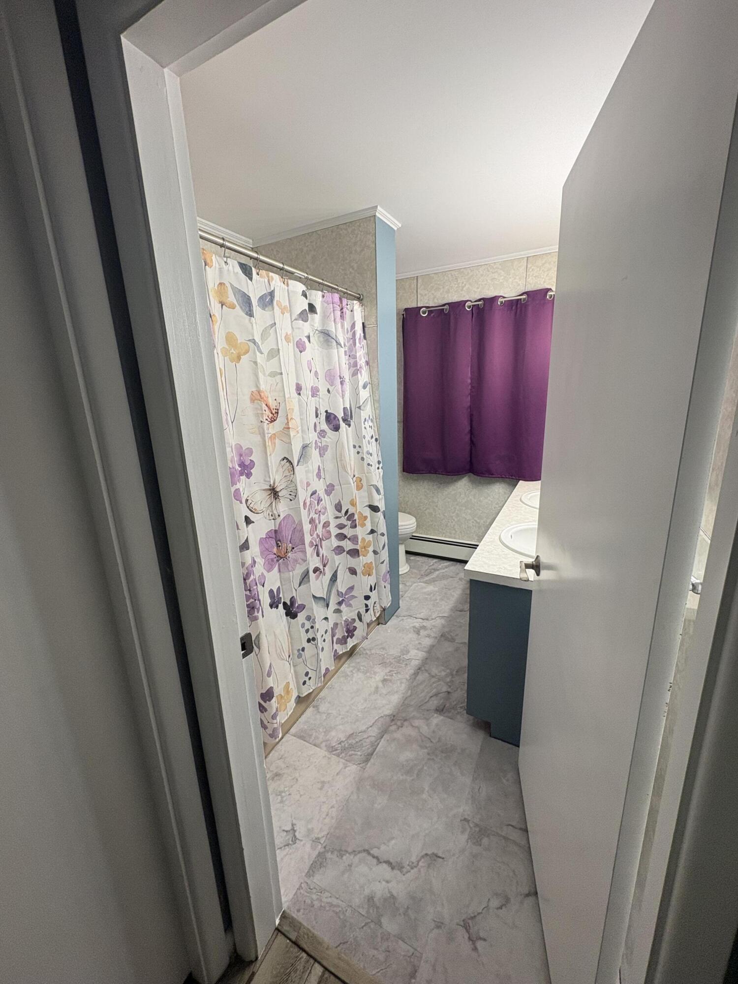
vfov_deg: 102.1
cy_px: 492
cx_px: 369
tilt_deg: -14.3
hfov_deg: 85.7
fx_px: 398
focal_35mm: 14
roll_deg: +2.3
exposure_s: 1/120
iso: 200
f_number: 2.2
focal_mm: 2.22
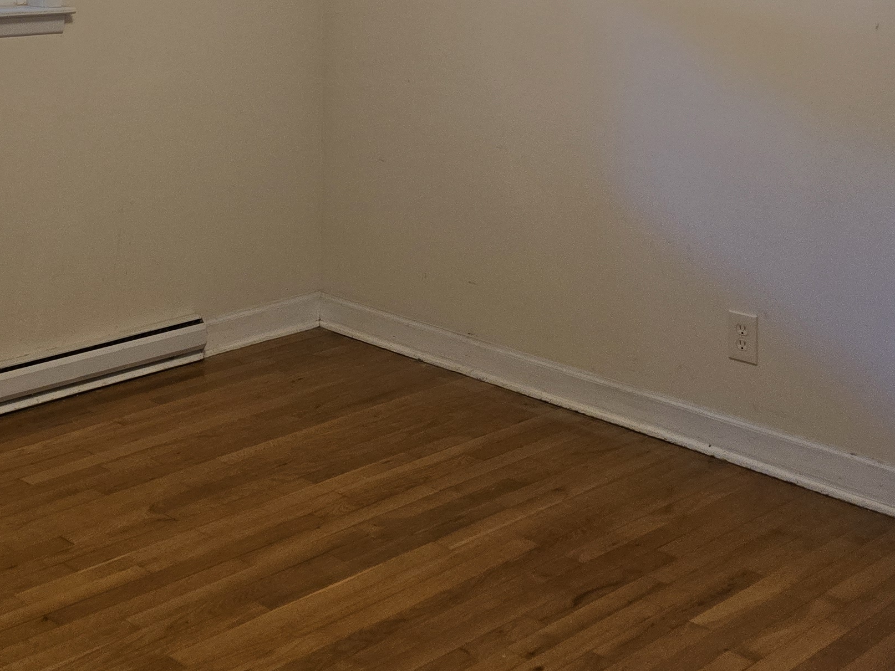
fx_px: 1474
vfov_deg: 24.2
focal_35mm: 57
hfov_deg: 33.3
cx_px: 261
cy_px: -48
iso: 250
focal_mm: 6.3
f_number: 1.7
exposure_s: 1/120
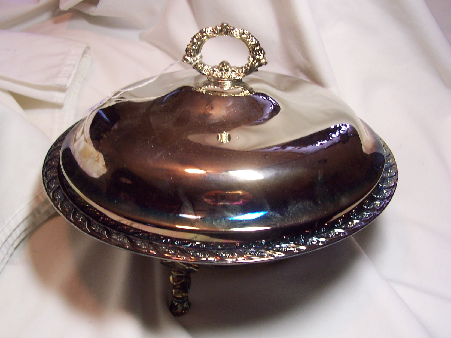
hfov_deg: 50.1
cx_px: 226
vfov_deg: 38.7
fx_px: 482
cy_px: 169
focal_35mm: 37
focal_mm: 5.6
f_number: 2.8
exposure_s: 1/30
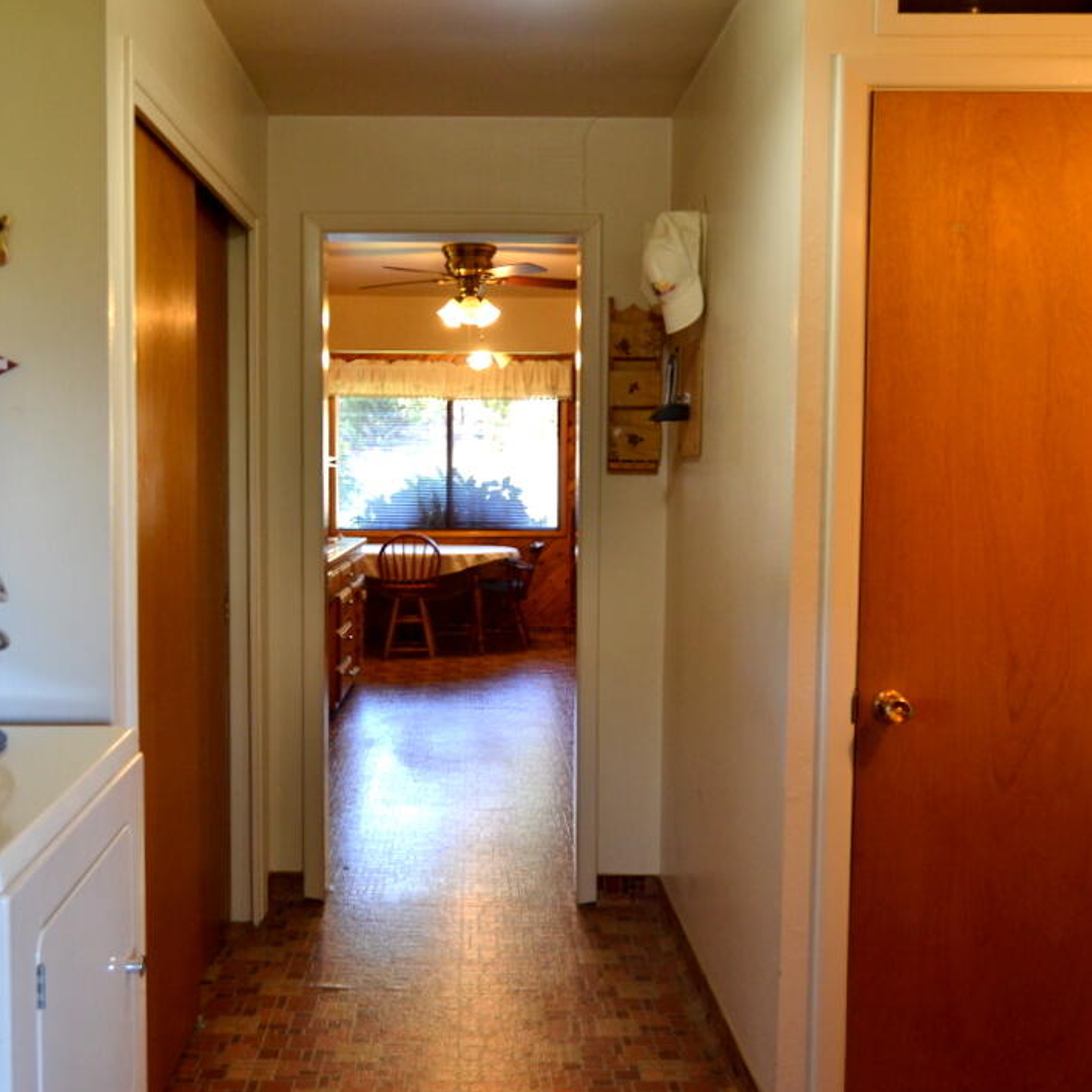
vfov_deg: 47.2
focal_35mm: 35
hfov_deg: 47.1
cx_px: 472
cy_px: 552
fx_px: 1249
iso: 400
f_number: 3.5
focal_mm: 18
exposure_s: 1/60
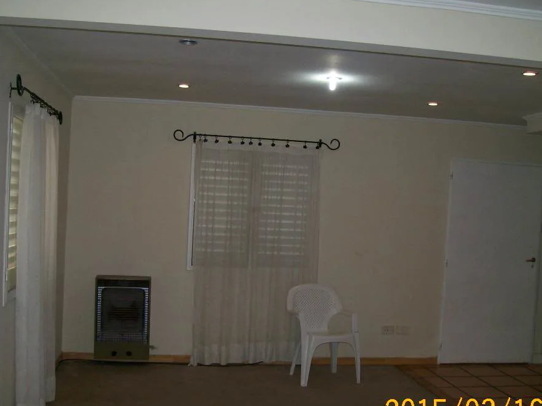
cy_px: 234
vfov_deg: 34.3
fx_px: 657
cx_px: 261
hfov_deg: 44.8
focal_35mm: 42
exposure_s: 1/64
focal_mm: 6
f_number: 2.7
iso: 140
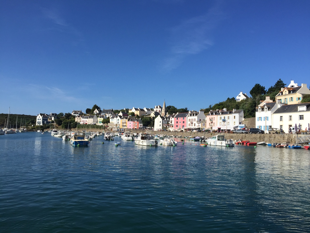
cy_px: 116
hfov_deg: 61.7
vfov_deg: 48.2
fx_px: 260
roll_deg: -2.3
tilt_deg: +3.9
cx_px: 155
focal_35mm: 29
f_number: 2.2
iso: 32
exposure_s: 1/2326
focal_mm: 4.15
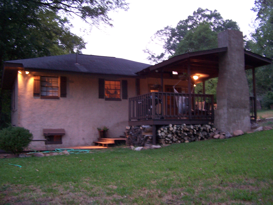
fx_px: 300
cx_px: 136
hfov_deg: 49.0
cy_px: 102
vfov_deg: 37.7
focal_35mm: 38
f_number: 2.8
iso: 140
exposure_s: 1/8
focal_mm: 6.3
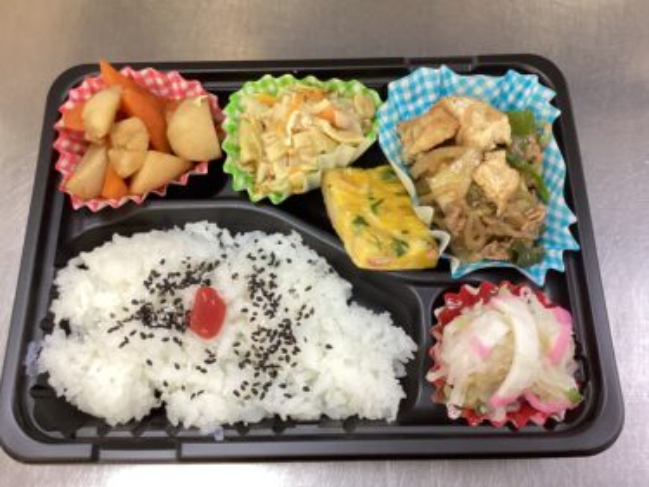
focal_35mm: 31
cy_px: 244
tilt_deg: -69.9
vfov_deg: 45.4
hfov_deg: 58.4
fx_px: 581
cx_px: 324
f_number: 2.4
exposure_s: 1/60
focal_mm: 3.3
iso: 250
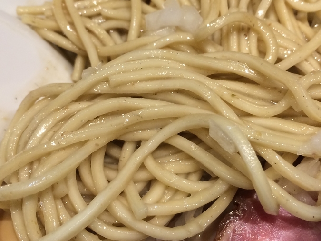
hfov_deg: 43.0
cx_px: 158
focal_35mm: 44
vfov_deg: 32.6
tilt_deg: -62.8
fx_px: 408
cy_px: 83
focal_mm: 4.15
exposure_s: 1/33
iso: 50
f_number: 2.2
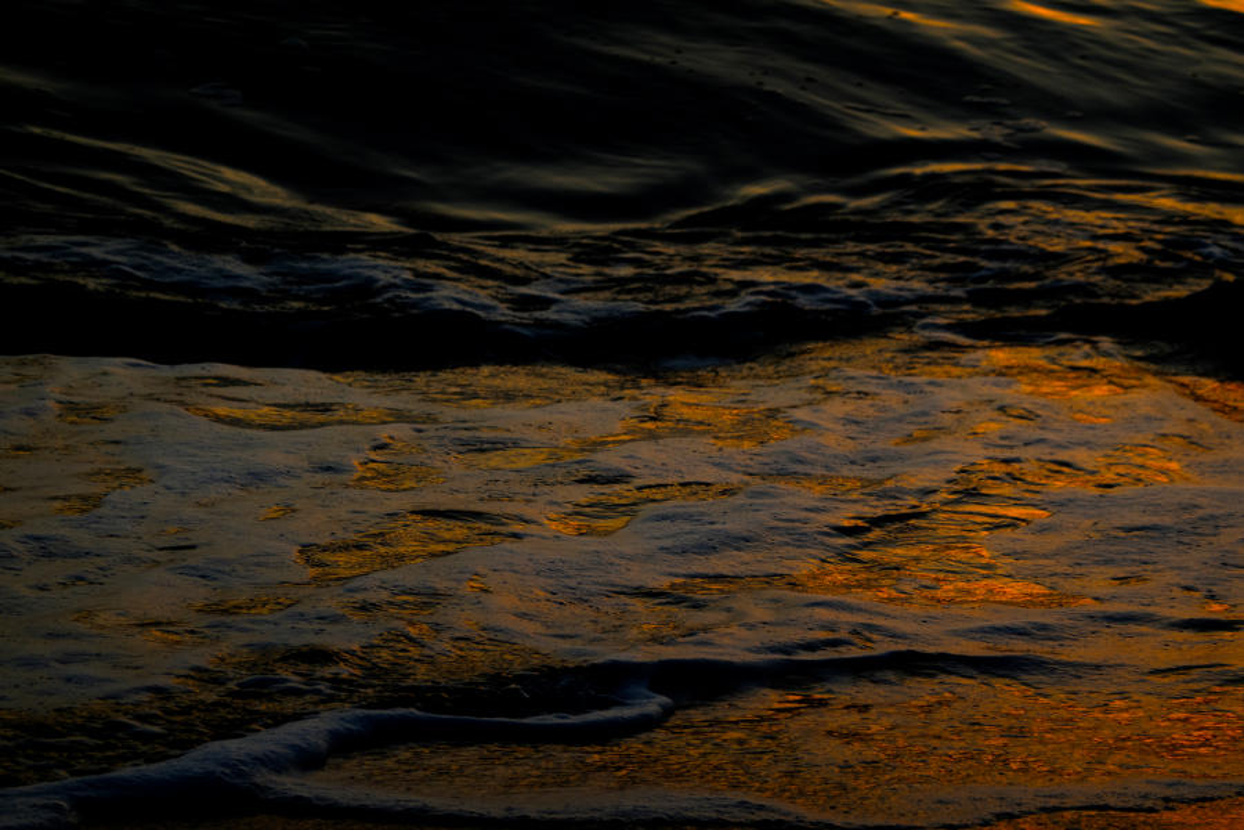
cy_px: 415
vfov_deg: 6.9
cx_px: 622
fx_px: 6911
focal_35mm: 200
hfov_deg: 10.3
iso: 200
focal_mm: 72
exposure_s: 1/500
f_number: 4.5
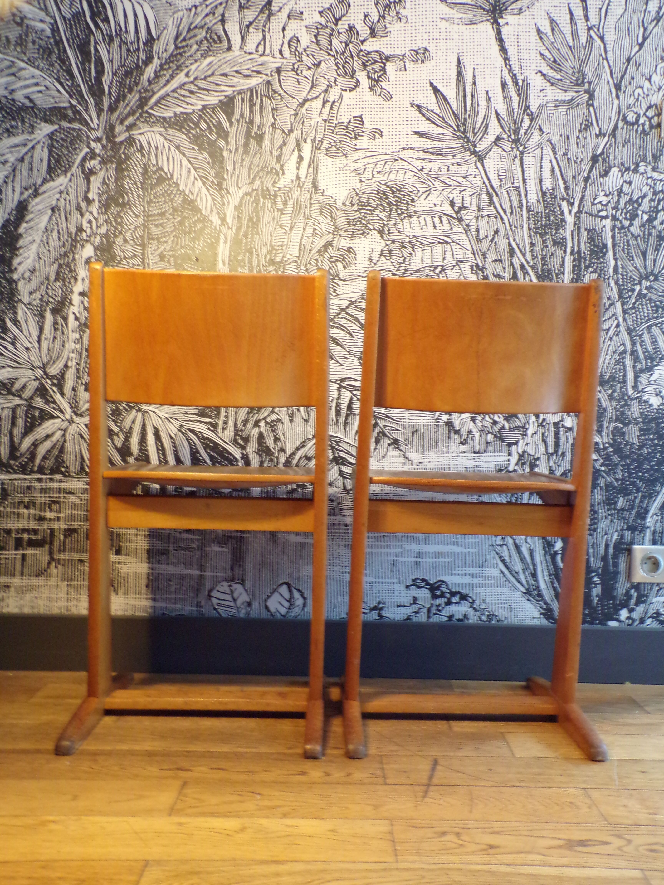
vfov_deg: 56.8
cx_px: 332
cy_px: 442
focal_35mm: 32
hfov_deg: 44.2
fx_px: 818
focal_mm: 5.8
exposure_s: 1/12
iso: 400
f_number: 3.2
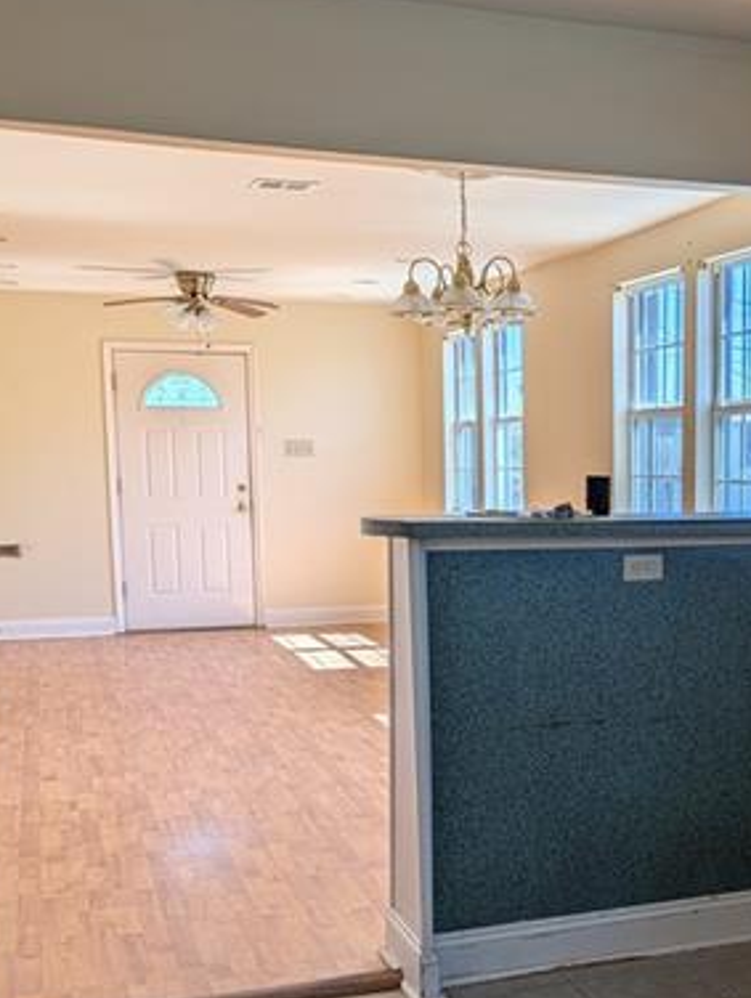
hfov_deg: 28.4
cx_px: 701
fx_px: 1414
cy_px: 645
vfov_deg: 38.5
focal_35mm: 49
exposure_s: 1/1214
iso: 18
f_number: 1.68
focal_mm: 6.9
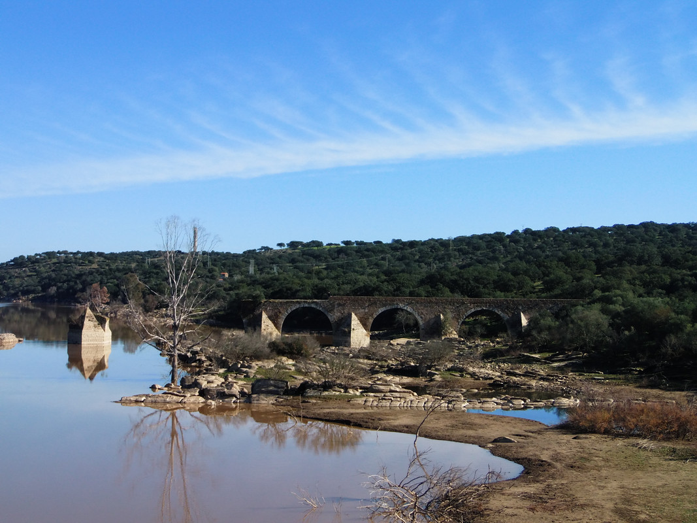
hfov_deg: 32.2
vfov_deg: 24.4
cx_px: 348
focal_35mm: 60
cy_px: 262
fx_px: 1208
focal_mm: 10.7
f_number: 4
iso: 100
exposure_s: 1/800
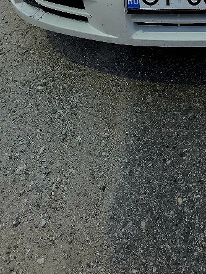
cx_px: 184
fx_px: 547
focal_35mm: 69
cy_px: -111
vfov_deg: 23.7
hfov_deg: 20.9
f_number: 1.7
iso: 400
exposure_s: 1/101
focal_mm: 6.25
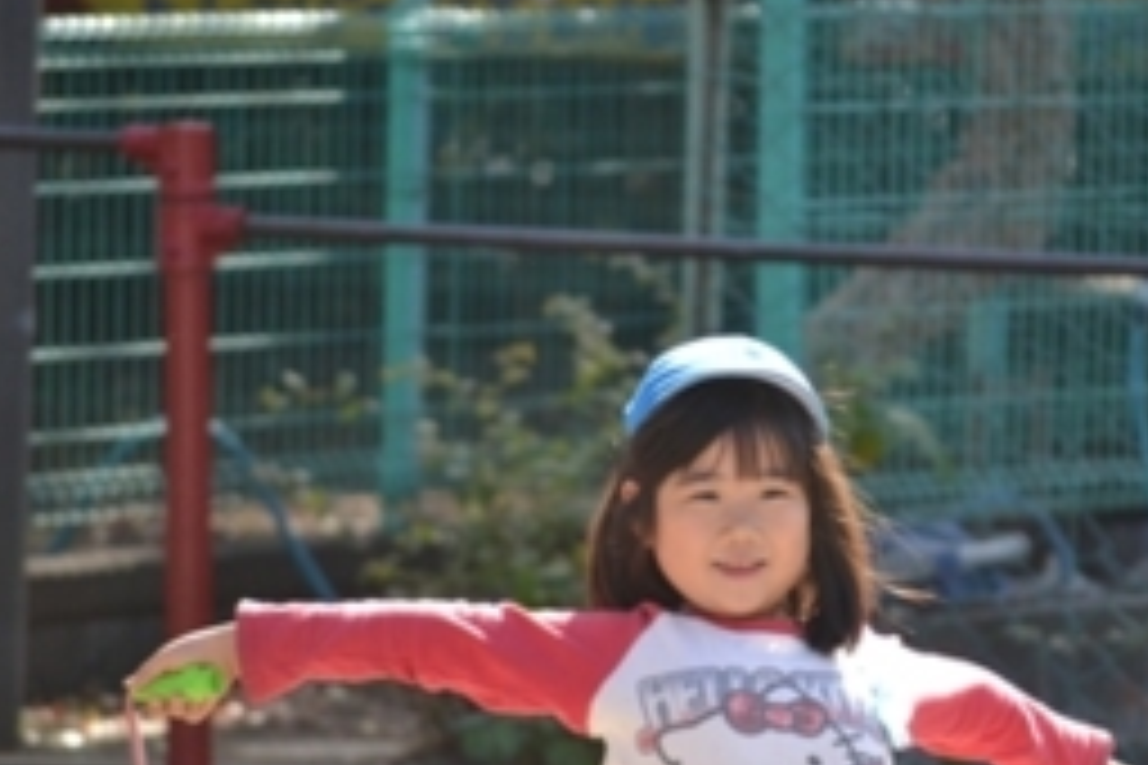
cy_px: 412
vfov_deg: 2.9
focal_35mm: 471
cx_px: 801
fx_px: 15018
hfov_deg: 4.4
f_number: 5.6
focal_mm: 200
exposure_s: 1/320
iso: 400
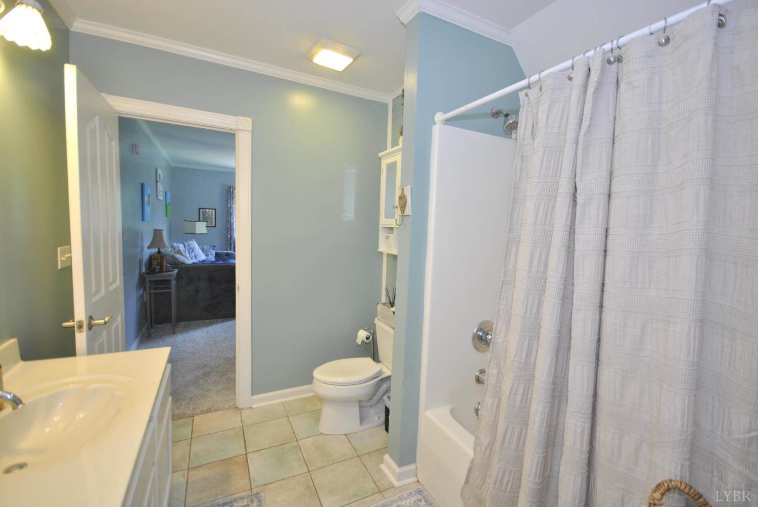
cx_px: 379
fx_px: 316
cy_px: 254
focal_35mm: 15
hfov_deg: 100.3
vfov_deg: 77.5
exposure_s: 1/20
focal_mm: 10
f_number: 4
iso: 400
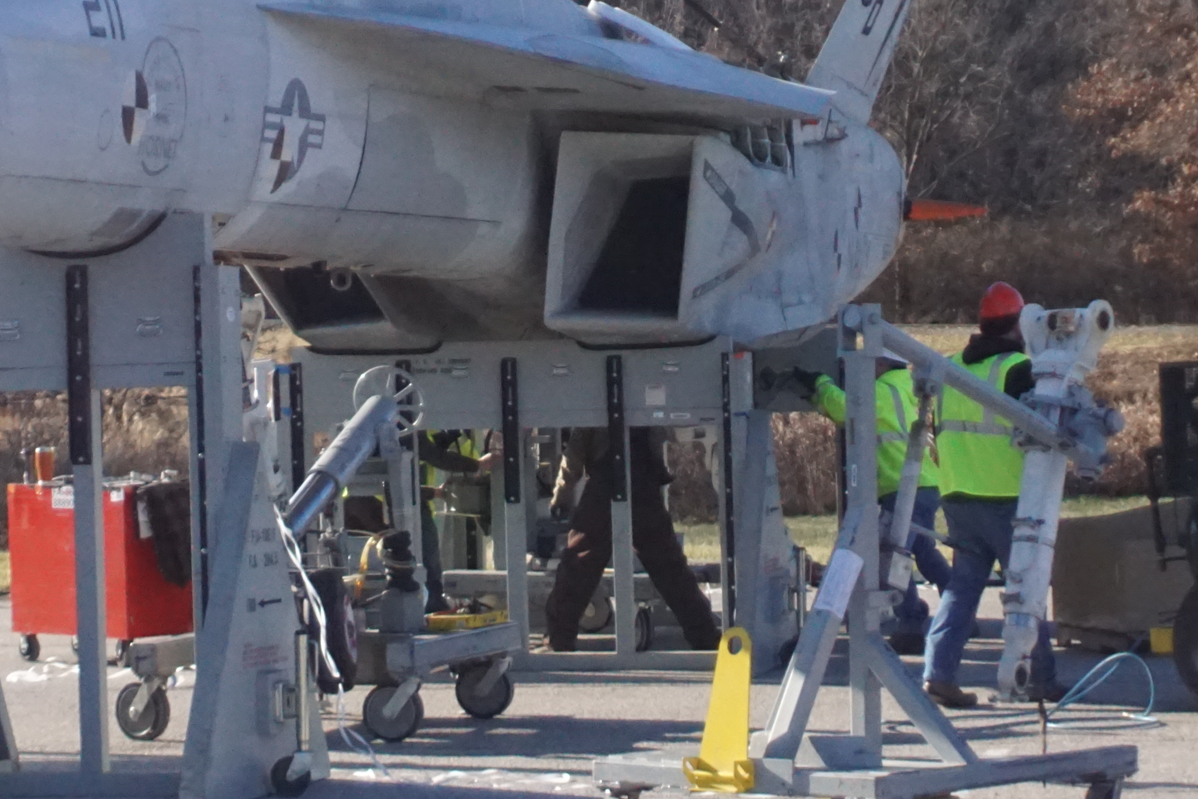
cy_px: 256
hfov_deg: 16.2
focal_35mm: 126
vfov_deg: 10.9
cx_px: 527
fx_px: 4199
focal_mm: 35
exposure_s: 1/8000
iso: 3200
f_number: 6.3
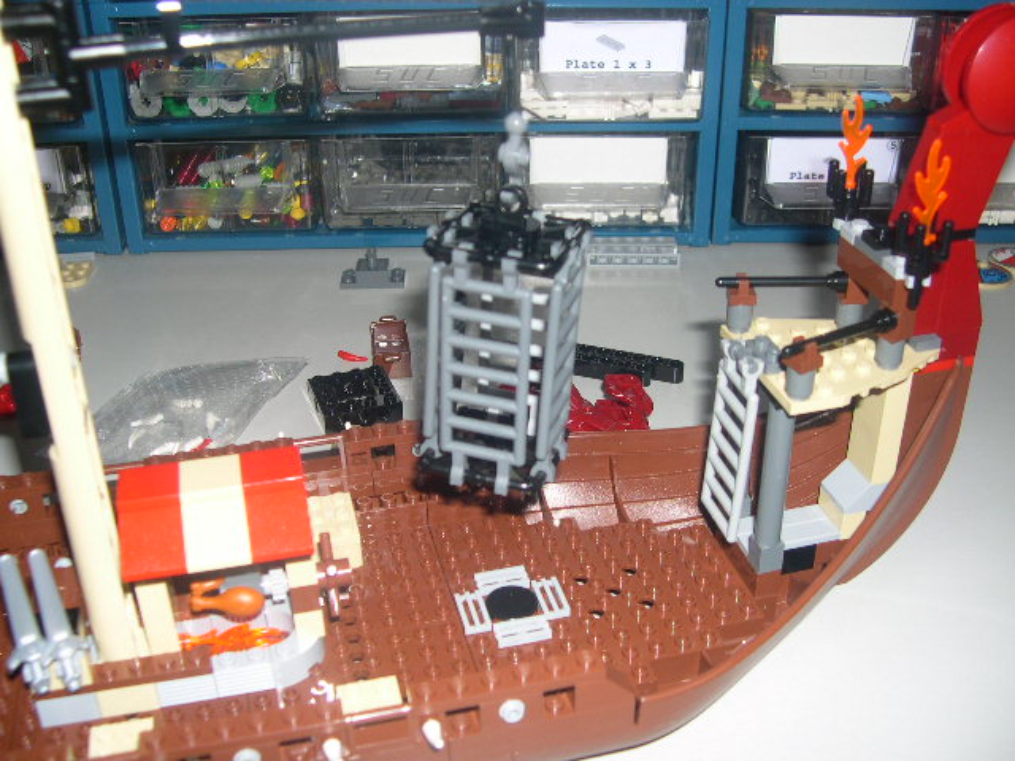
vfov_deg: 37.7
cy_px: 380
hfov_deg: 49.0
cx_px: 508
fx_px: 1114
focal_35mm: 38
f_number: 2.8
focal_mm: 8
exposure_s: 1/60
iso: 100
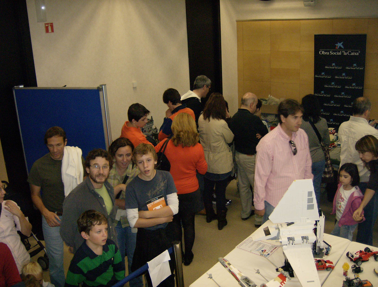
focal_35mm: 36
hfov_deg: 51.1
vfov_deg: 40.0
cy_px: 144
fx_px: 395
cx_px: 189
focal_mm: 6
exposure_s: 1/60
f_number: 2.8
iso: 200
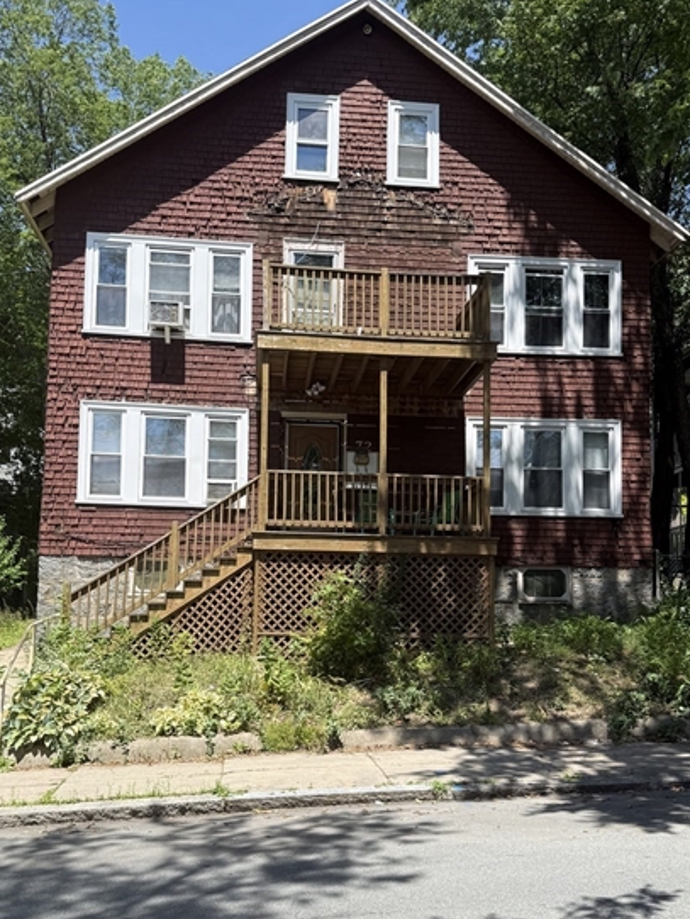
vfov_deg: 53.7
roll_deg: +1.6
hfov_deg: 41.8
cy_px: 537
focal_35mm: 34
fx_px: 903
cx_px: 349
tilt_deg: +10.8
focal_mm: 6.76
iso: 80
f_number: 1.78
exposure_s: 1/2299
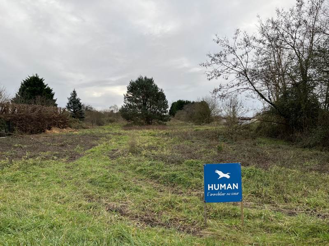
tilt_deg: -0.9
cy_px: 123
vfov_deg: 53.1
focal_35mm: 26
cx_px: 164
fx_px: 247
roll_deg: -0.6
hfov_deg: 67.3
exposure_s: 1/552
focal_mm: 5.1
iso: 50
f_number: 1.6
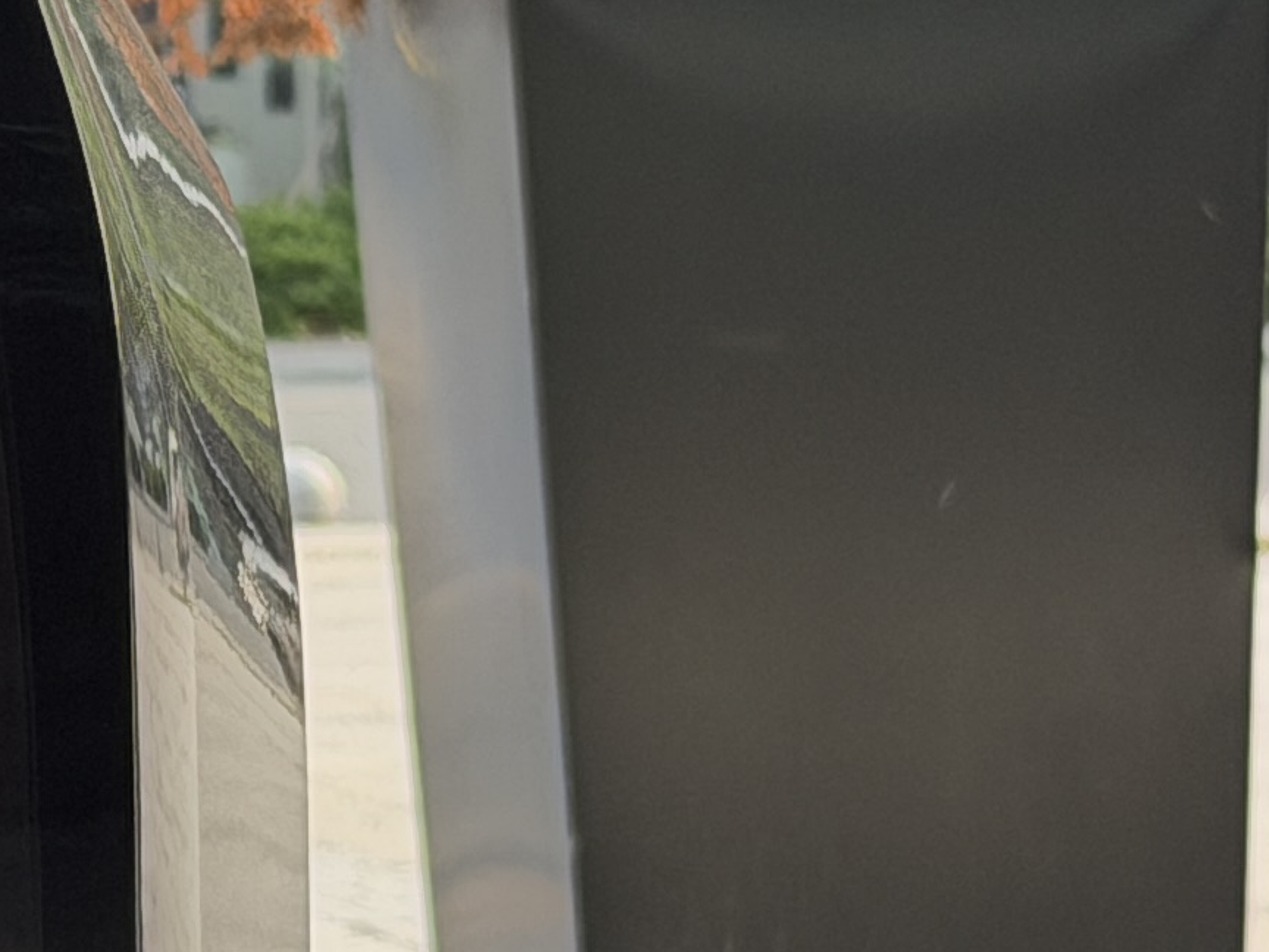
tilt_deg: -1.4
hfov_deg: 8.7
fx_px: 8212
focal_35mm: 224
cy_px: 429
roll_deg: +1.0
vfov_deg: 6.6
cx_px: -358
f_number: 1.78
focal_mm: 6.76
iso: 100
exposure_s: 1/135
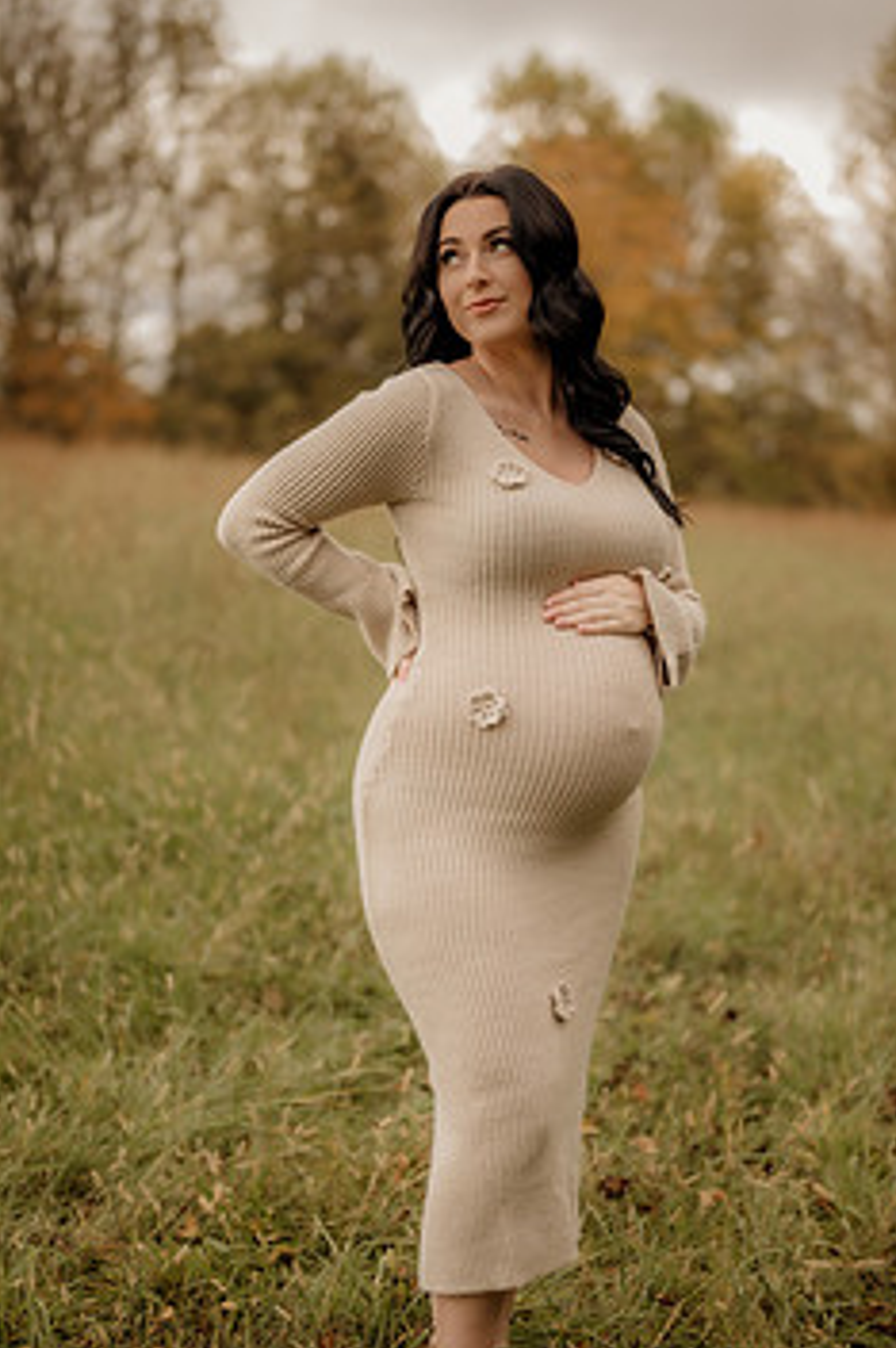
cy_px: 751
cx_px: 507
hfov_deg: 21.2
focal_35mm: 64
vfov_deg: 31.4
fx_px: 2394
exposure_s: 1/320
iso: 200
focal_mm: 50
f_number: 1.8
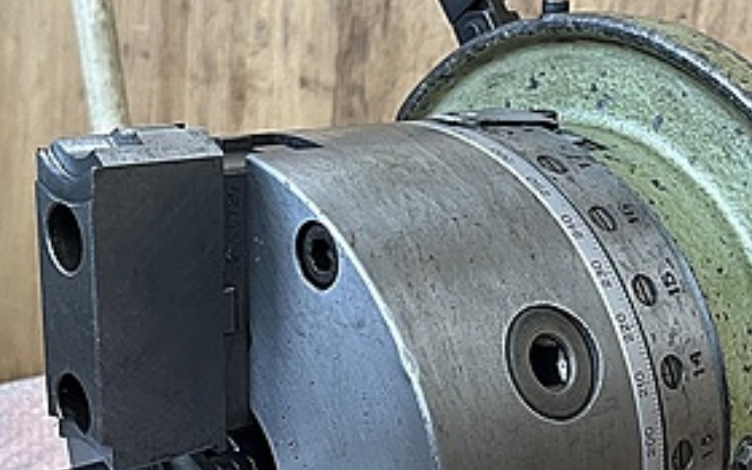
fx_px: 1291
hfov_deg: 32.0
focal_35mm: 63
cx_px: 551
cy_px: 355
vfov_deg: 20.5
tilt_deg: -18.7
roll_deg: -1.7
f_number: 1.6
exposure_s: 1/60
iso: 160
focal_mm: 5.1
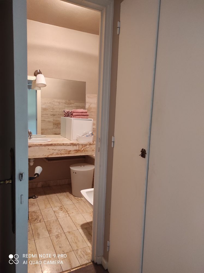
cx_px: 102
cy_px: 136
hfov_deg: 54.8
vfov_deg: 69.4
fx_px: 197
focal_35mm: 25
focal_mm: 5.43
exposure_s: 1/33
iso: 1604
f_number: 1.89
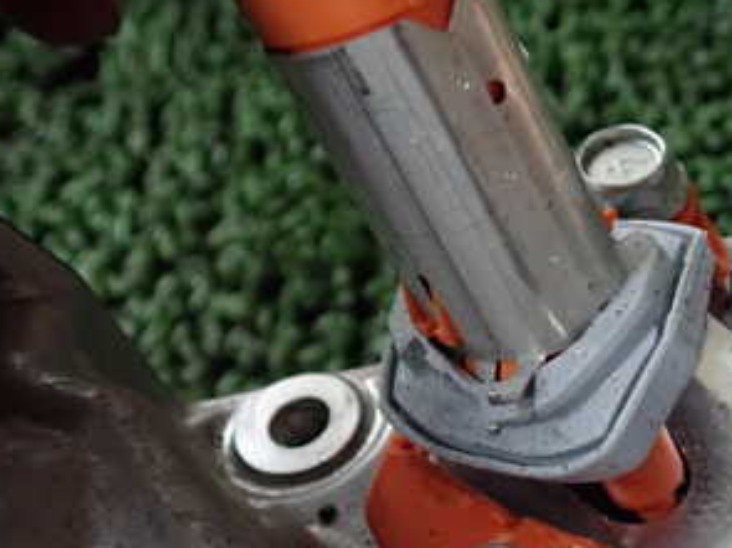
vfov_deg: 23.5
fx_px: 1289
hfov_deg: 30.1
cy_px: 471
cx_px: 677
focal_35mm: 61
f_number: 2.3
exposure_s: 1/125
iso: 500
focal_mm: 5.4
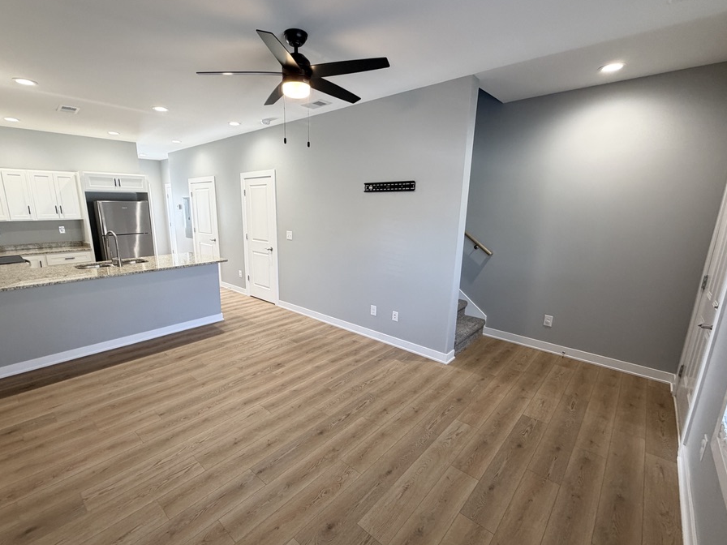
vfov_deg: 78.1
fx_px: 336
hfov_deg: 94.3
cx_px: 331
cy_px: 280
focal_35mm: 16
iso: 200
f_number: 2.2
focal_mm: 2.22
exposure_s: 1/120
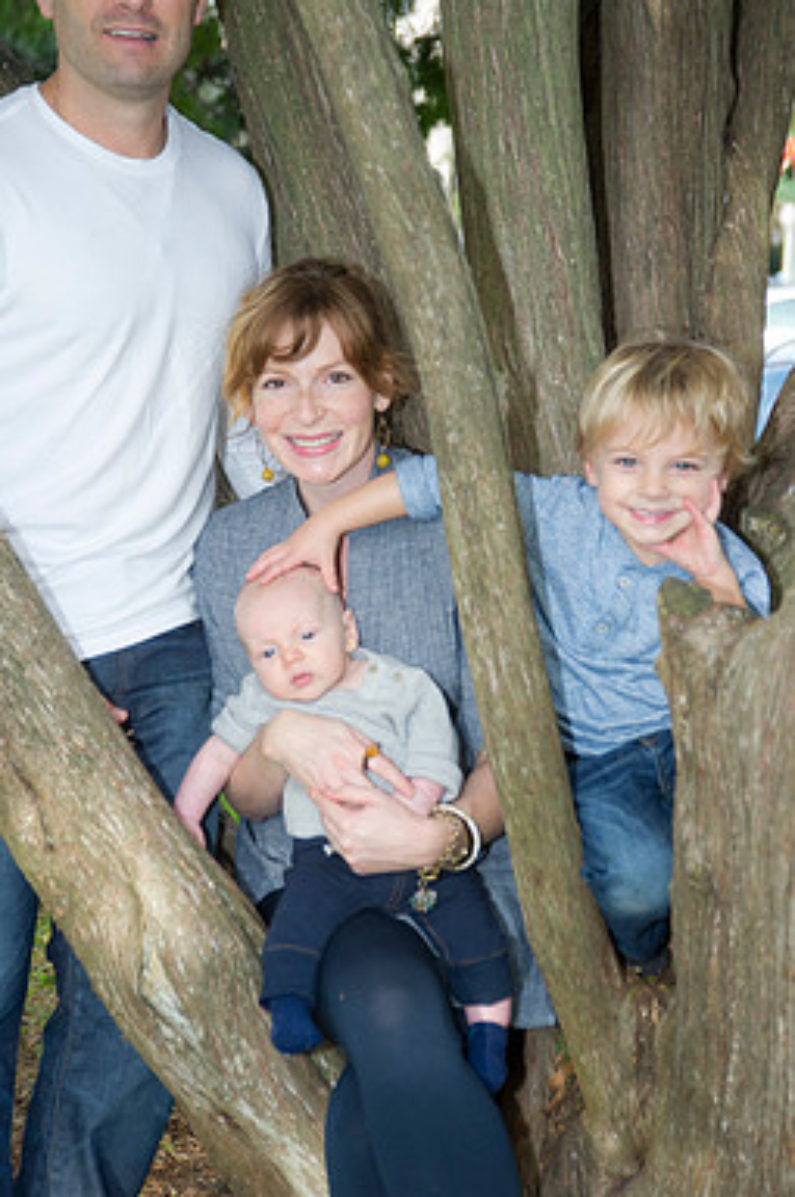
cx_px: 332
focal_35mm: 68
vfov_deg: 29.7
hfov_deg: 19.9
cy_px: 514
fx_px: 2258
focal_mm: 58
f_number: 4.5
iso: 320
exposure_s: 1/250
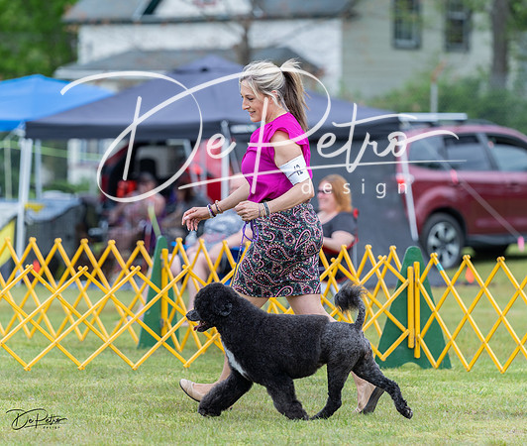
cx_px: 251
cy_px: 241
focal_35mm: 262
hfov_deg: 7.2
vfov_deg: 6.1
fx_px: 4174
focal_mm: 194
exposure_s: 1/500
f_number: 3.5
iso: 100
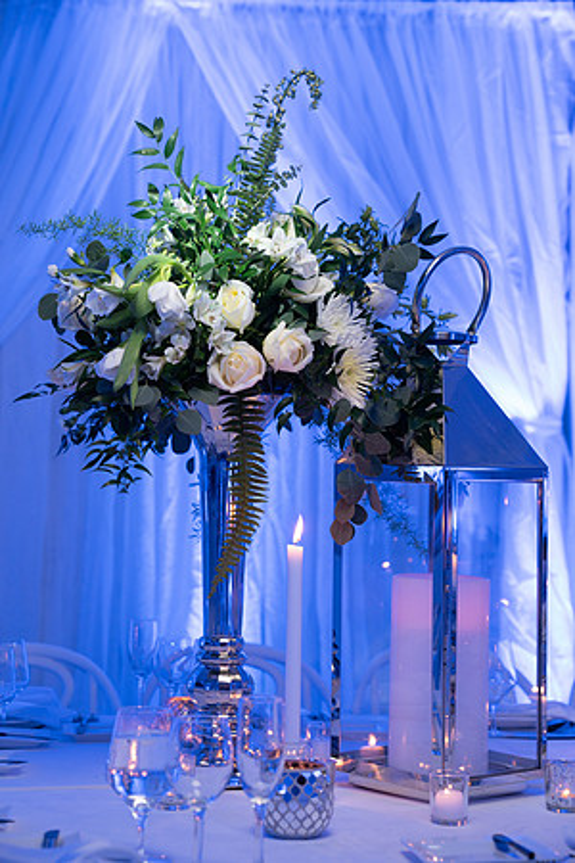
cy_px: 432
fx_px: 1677
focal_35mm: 70
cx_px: 288
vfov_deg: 28.8
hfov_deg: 19.5
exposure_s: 1/100
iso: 1250
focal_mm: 70
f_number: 4
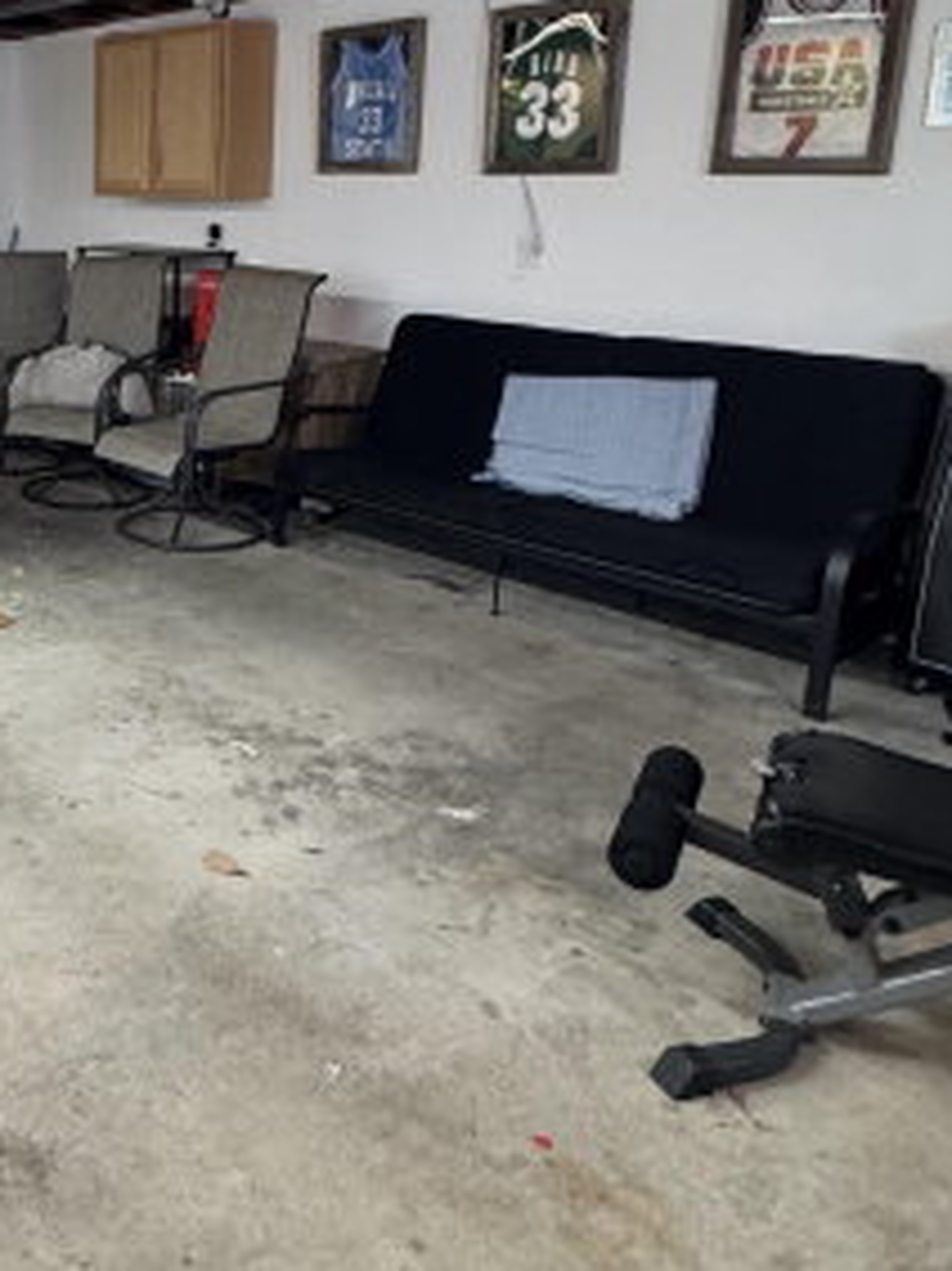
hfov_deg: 38.1
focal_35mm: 33
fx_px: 1211
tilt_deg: -13.3
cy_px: 438
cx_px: -4
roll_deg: +0.5
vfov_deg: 54.4
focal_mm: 2.22
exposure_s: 1/60
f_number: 2.2
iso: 320
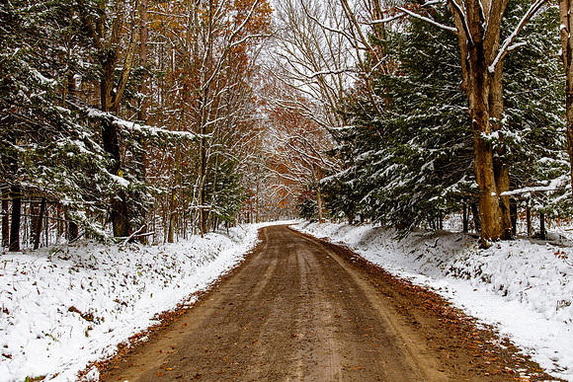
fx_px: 605
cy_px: 191
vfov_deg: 35.1
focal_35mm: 38
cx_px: 286
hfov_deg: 50.7
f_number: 9
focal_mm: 38
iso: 100
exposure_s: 1/200
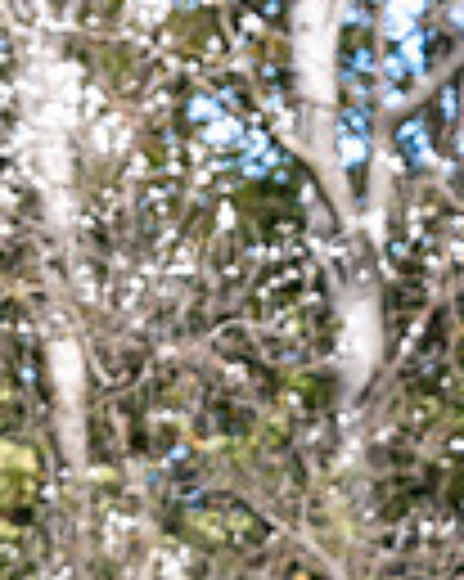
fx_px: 16602
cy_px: 1112
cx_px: 1537
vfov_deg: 2.0
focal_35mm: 966
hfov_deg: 1.6
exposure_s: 1/1250
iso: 160
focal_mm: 160
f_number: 2.8
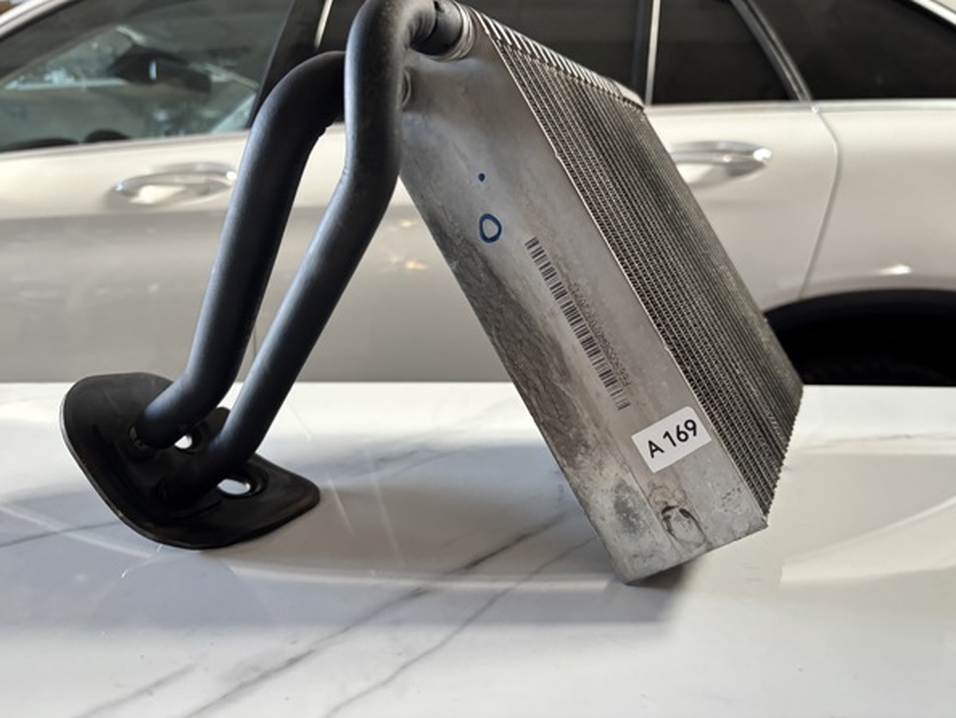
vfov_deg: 49.7
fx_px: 774
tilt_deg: -8.3
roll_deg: +0.5
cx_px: 499
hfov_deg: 63.4
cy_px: 333
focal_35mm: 28
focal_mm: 5.96
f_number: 1.6
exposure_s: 1/60
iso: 320
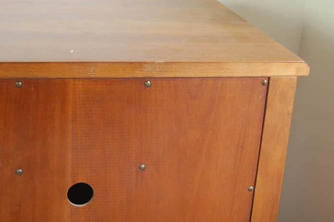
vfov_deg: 18.4
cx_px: 128
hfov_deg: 27.3
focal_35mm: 74
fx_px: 686
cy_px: 90
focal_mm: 38
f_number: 4.8
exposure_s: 1/30
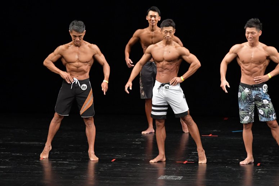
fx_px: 1975
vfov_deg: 5.4
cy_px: 93
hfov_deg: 8.1
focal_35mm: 255
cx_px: 140
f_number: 5.6
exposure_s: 1/400
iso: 3200
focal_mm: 170
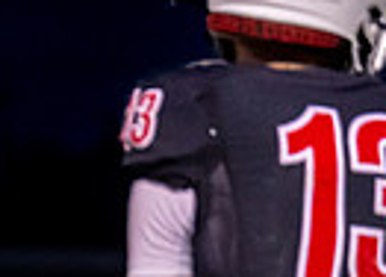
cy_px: 479
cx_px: -373
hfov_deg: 2.6
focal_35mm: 764
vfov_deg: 1.9
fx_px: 8388
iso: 3200
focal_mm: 129
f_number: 2.8
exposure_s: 1/1250
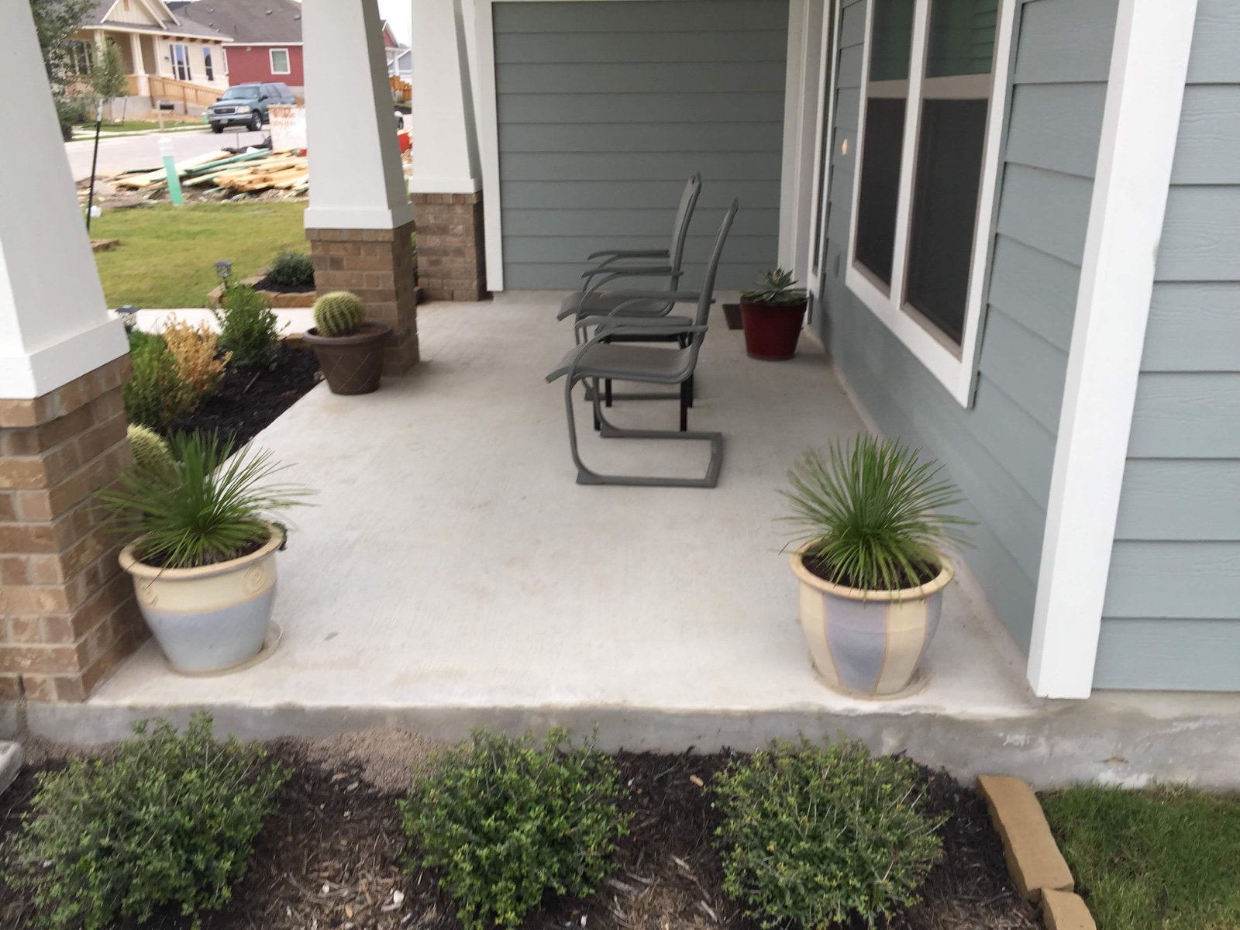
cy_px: 465
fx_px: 1039
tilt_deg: -20.2
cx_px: 620
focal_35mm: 29
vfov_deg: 48.2
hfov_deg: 61.7
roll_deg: +0.0
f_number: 2.2
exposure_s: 1/60
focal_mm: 4.15
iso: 32
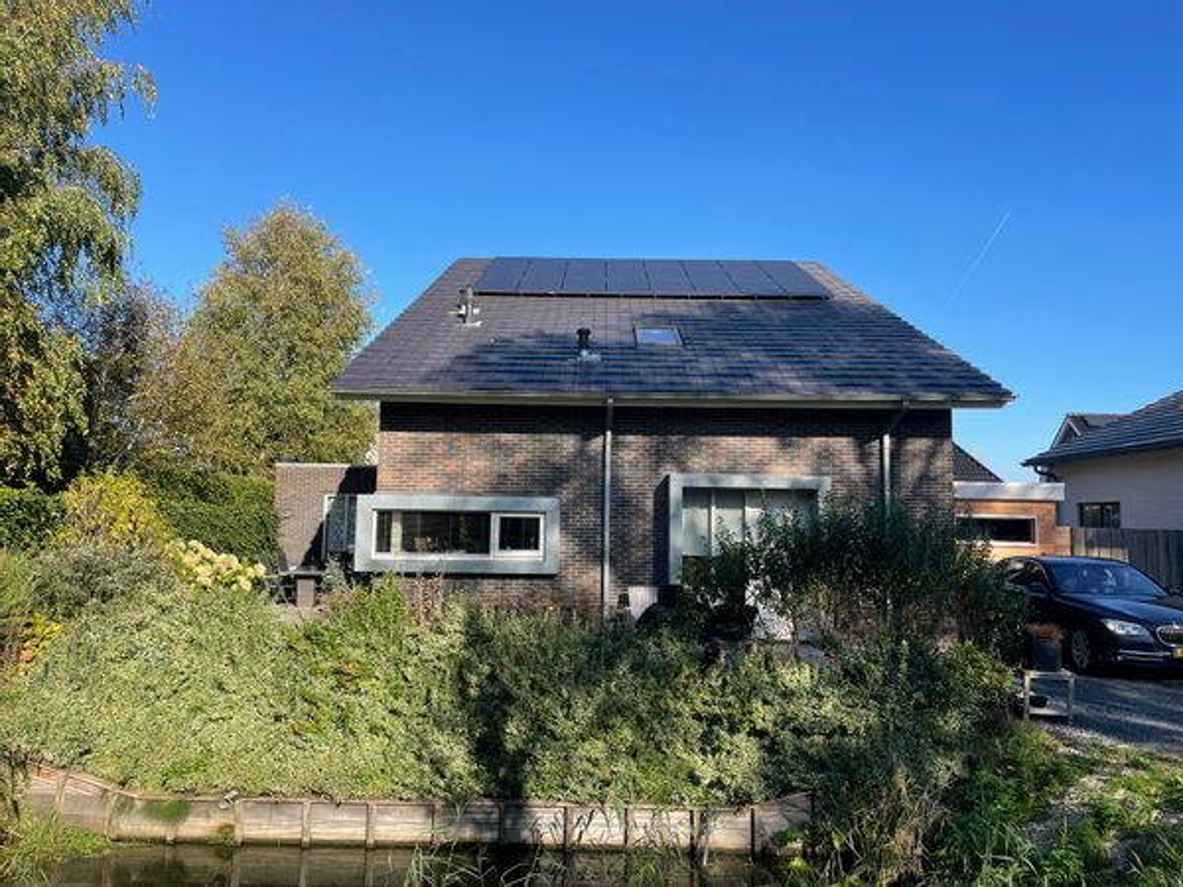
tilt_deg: +5.1
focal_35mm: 26
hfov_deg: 67.3
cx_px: 592
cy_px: 444
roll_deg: -1.4
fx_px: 889
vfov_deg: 53.1
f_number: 1.6
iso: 32
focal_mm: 4.2
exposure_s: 1/1855
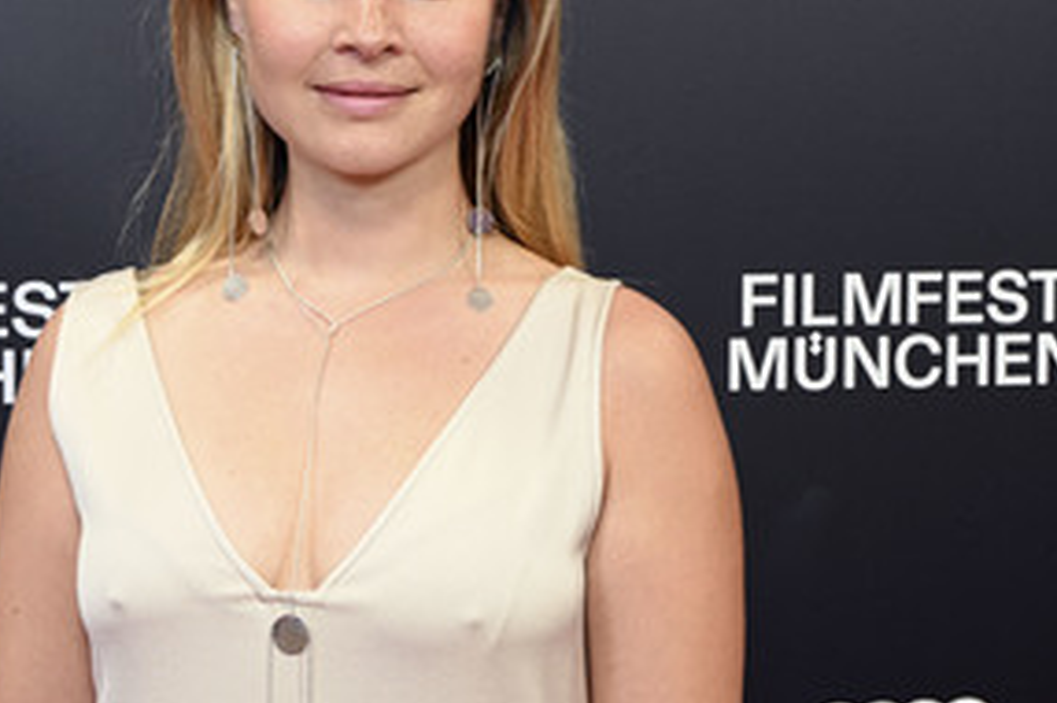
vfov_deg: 15.1
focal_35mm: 90
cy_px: 255
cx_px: 364
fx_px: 2639
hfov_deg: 22.6
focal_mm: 57
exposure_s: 1/125
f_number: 8
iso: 1000
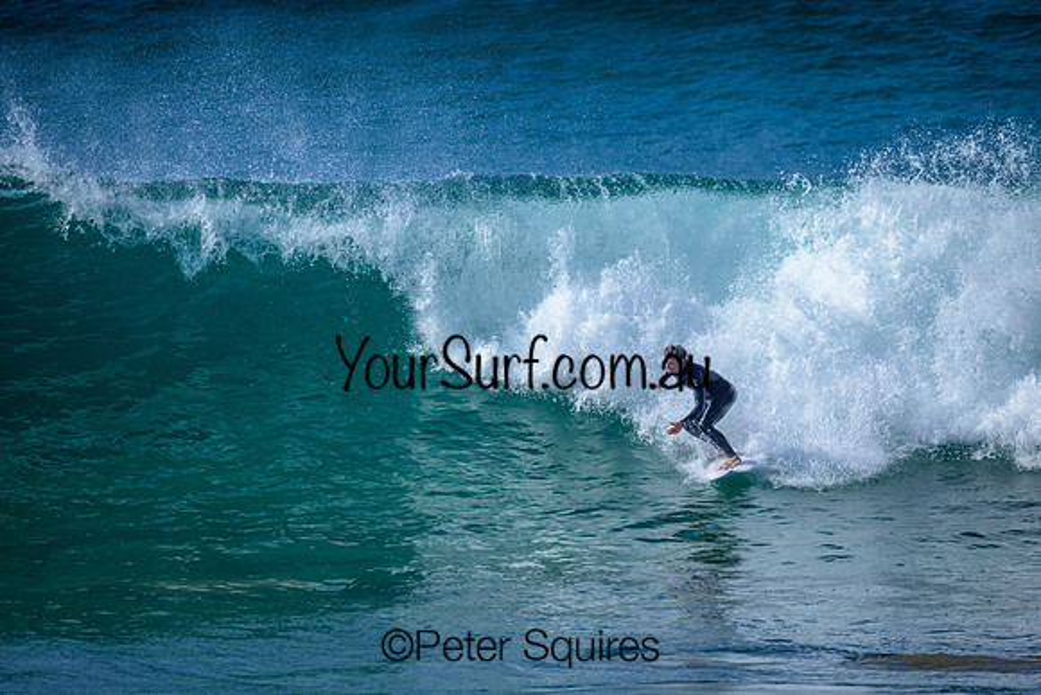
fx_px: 23138
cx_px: 520
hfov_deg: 2.6
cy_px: 348
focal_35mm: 800
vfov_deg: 1.7
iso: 250
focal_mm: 800
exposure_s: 1/2000
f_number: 6.3
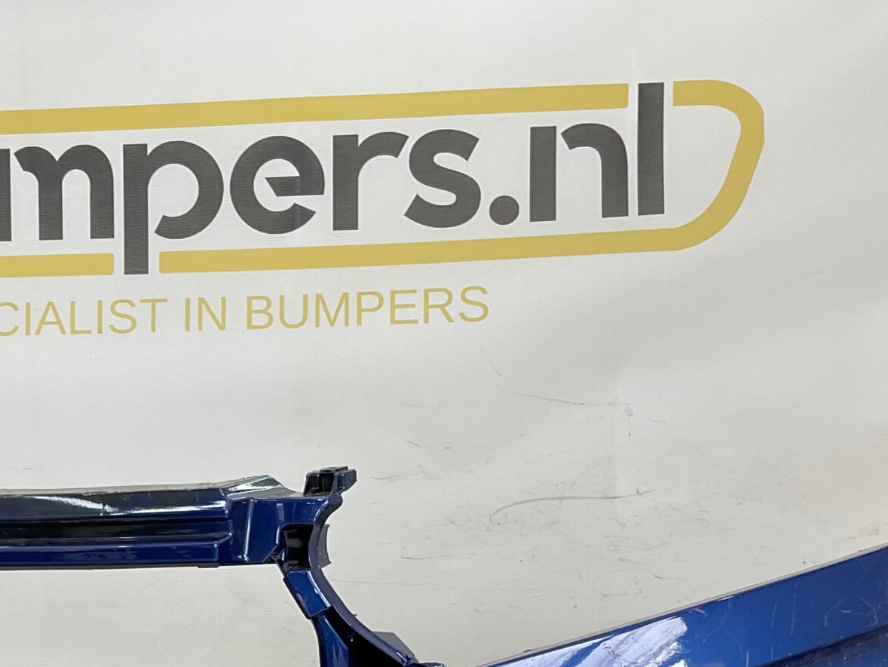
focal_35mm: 63
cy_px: 677
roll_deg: -0.2
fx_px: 1616
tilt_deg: -7.3
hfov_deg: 30.1
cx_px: 201
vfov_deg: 22.4
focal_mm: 3
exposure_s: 1/147
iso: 16
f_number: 1.8
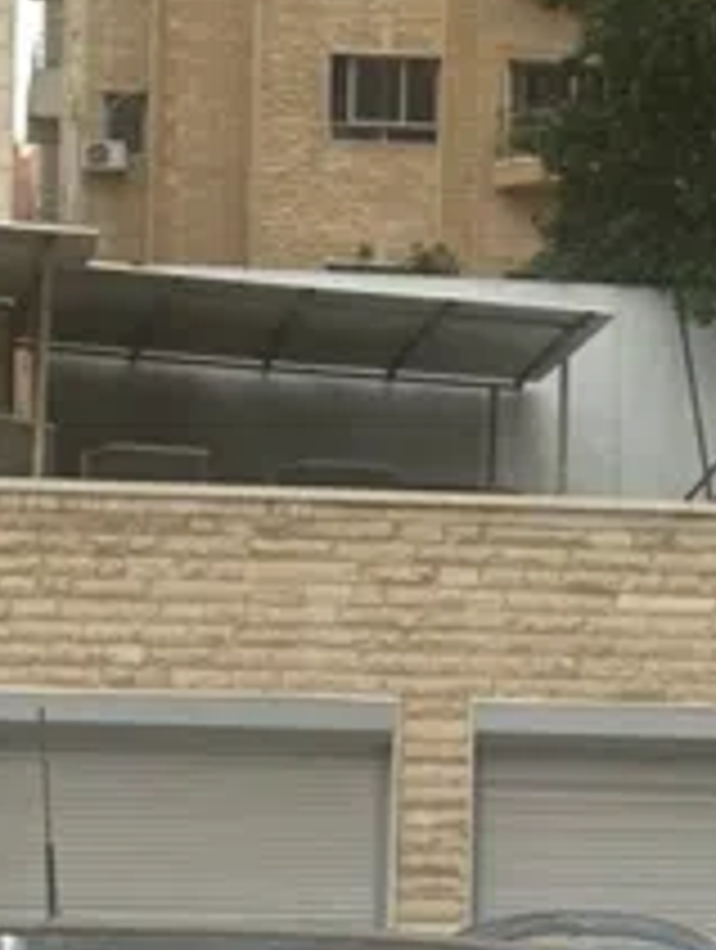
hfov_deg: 9.6
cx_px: 495
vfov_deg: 12.7
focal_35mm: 155
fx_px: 4262
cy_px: 484
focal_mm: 6.86
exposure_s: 1/2967
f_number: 1.78
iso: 80
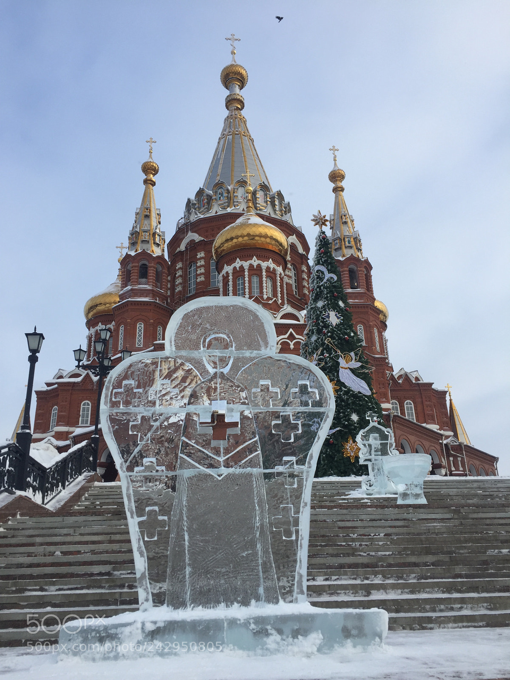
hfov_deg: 48.2
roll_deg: +1.2
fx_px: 570
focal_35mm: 29
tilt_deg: +23.4
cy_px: 340
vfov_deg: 61.7
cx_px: 255
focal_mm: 4.15
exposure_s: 1/824
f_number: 2.2
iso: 32
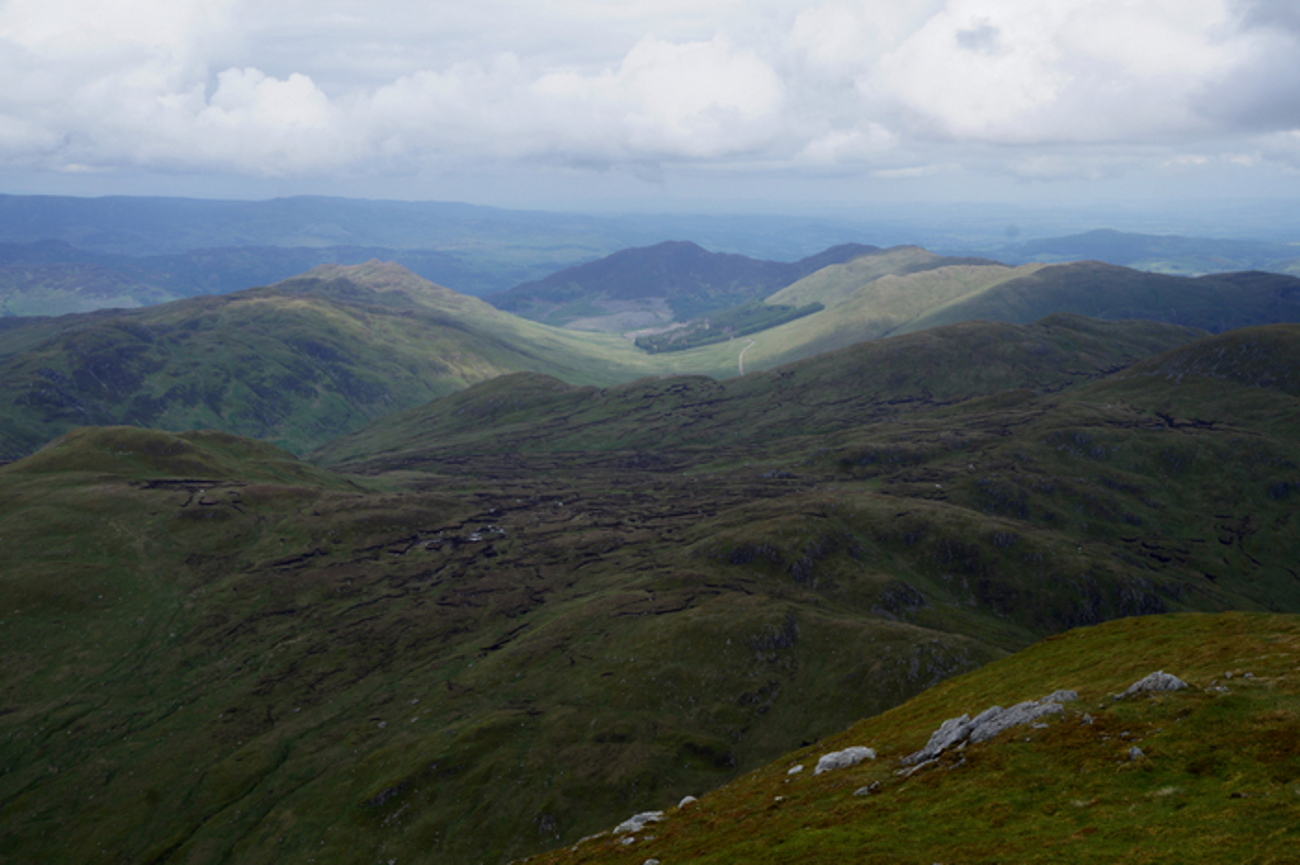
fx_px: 1516
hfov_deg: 46.4
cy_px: 432
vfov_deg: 31.9
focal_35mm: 42
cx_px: 650
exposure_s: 1/80
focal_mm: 28
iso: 100
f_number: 14
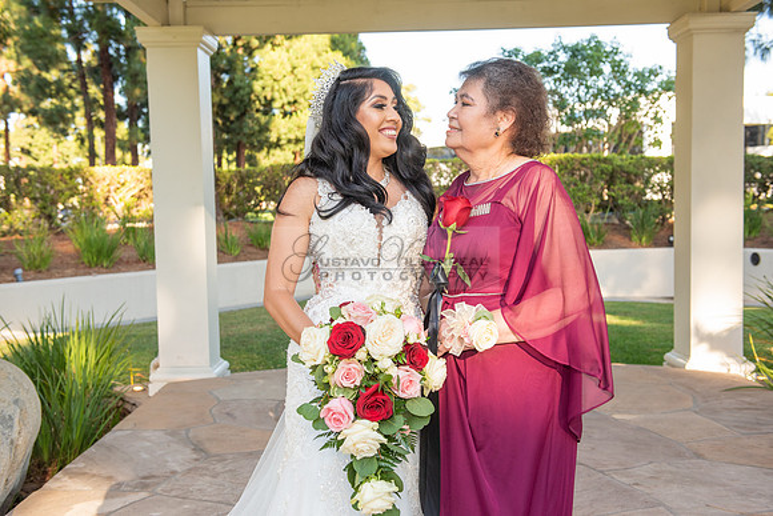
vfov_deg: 31.9
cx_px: 386
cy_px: 258
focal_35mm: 42
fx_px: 902
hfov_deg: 46.4
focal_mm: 42
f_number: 5.6
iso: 400
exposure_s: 1/200
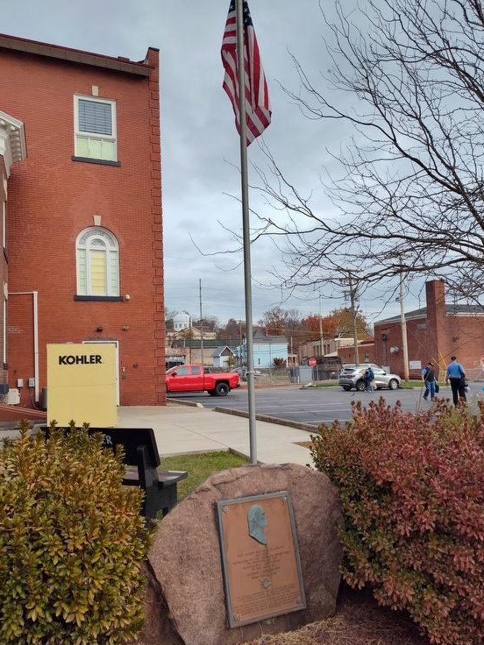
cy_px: 342
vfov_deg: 69.3
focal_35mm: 25
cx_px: 239
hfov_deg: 54.9
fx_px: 466
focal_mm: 5.56
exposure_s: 1/926
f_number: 1.8
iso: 100
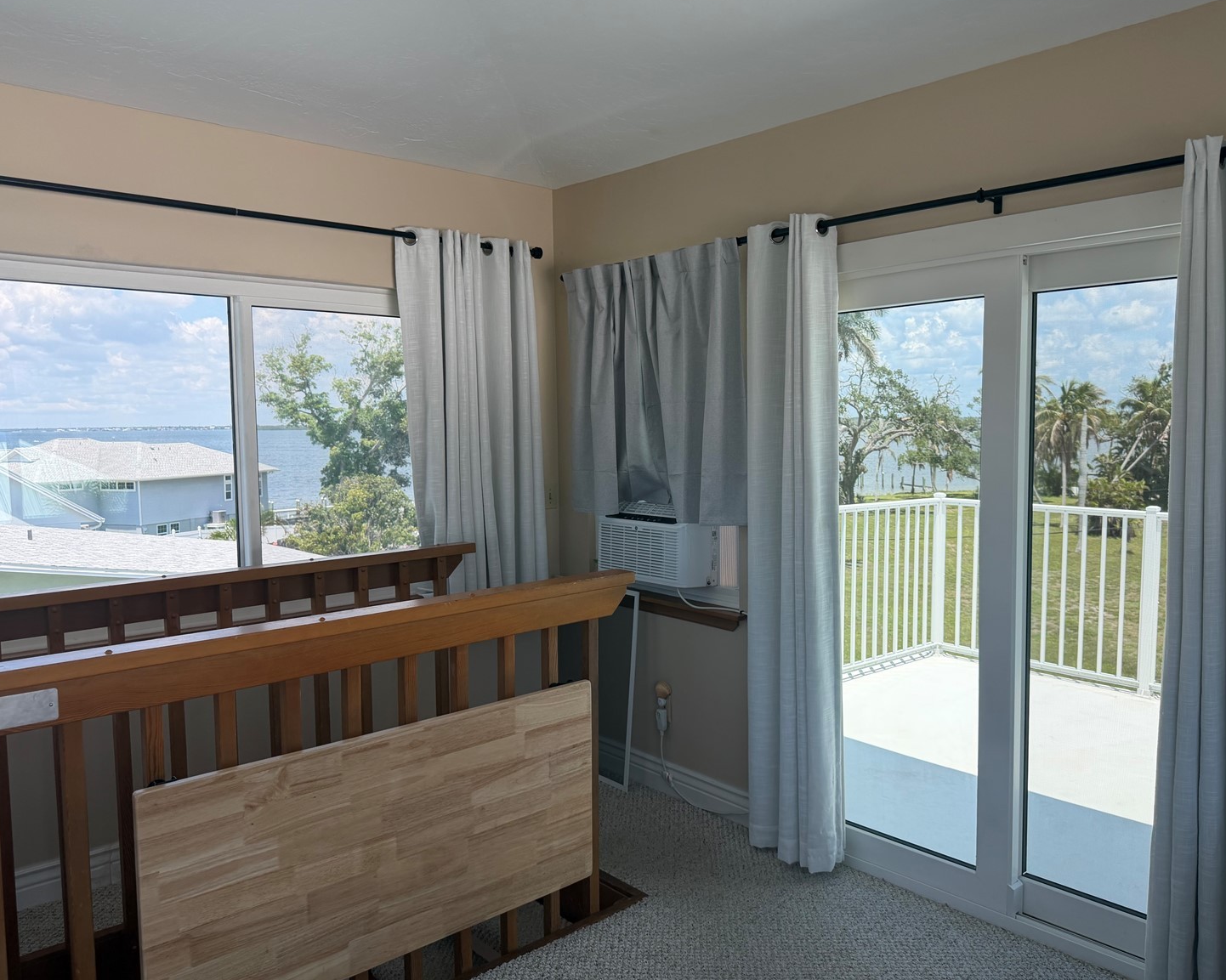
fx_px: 943
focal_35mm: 26
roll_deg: +1.0
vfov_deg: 54.9
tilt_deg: -3.9
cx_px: 667
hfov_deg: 65.9
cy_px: 484
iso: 100
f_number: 1.78
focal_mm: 6.76
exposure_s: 1/2169
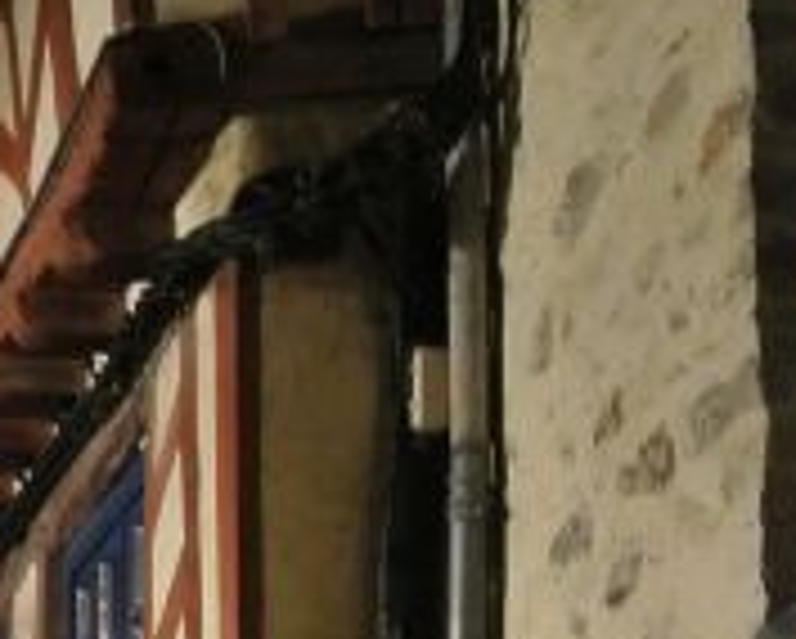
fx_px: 4104
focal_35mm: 174
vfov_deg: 8.2
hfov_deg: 10.7
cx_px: -360
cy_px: 1494
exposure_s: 1/2.5
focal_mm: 12.2
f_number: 3.8
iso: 800
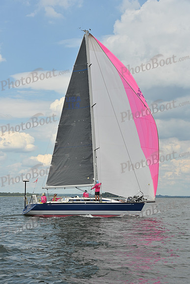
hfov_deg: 19.5
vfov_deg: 28.8
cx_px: 95
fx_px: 554
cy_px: 142
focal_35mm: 70
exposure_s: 1/800
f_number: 11
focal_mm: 70
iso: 320
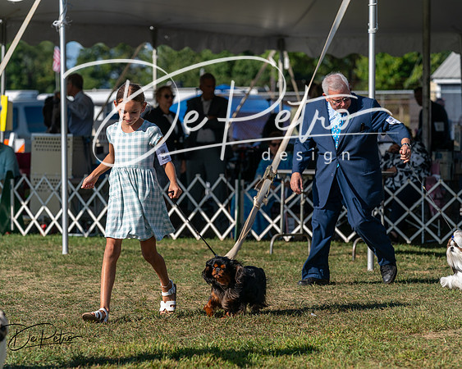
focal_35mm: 151
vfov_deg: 10.2
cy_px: 184
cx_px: 231
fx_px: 2063
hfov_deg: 12.8
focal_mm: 134
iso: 125
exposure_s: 1/1250
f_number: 4.5
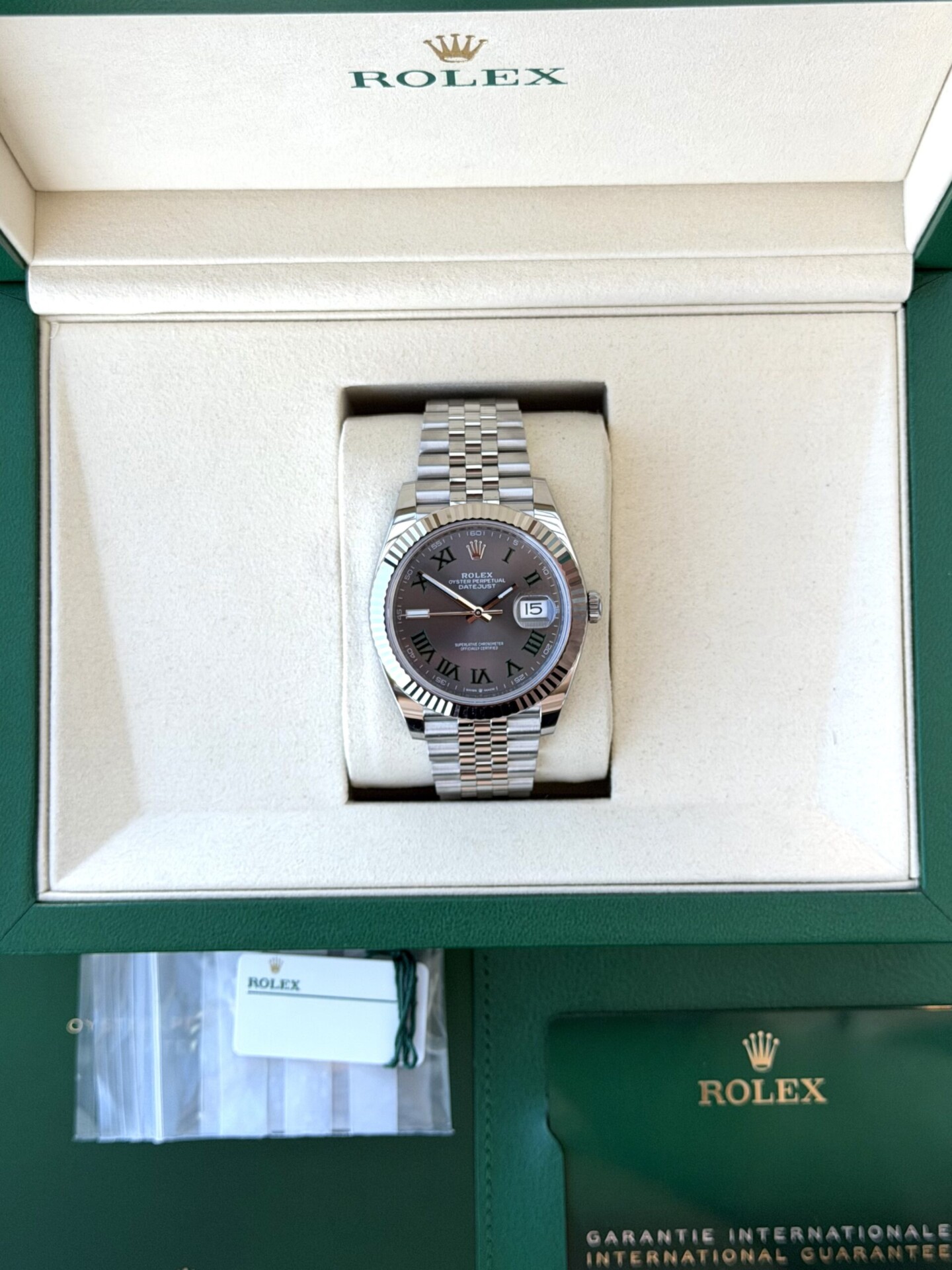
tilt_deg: -86.9
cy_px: 635
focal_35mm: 48
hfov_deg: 30.3
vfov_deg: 39.7
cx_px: 476
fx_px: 1760
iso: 64
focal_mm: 6.76
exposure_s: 1/463
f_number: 1.78
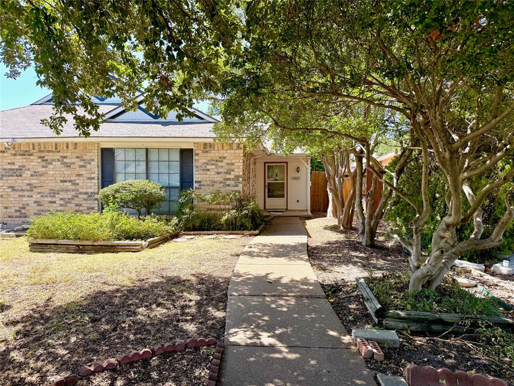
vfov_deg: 56.8
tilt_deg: -1.5
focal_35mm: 24
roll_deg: -0.4
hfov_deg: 71.6
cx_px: 257
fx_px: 356
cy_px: 193
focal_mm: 6.76
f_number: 1.78
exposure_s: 1/1131
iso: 80
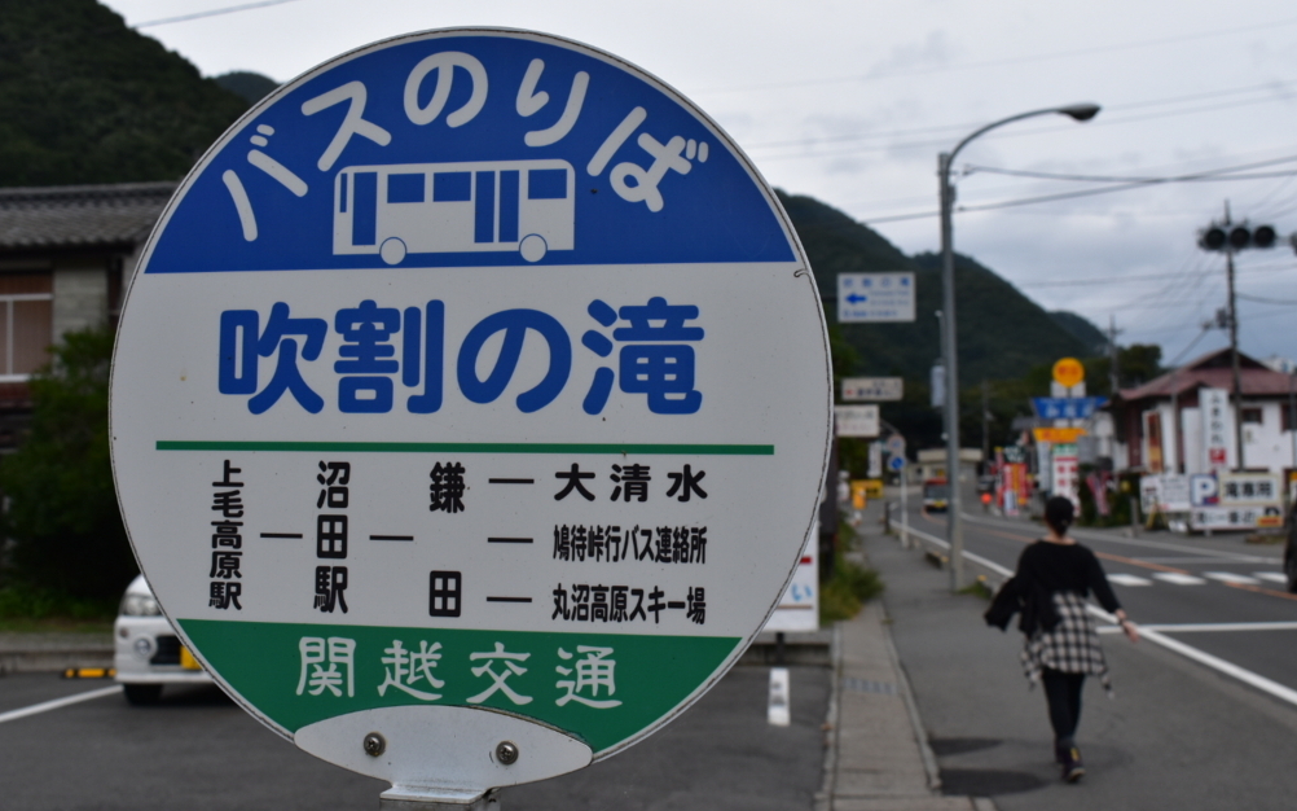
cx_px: 639
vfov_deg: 25.8
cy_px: 411
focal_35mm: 50
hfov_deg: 40.3
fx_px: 1767
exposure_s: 1/500
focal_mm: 32
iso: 400
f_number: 11
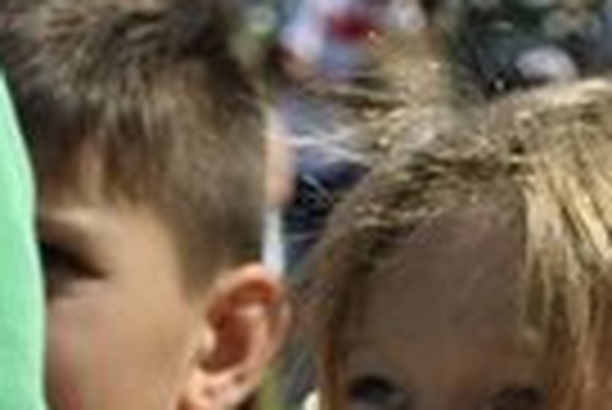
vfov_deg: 4.3
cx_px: 356
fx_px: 5361
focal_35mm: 315
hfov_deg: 6.5
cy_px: 865
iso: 125
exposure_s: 1/1000
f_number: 5.3
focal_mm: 44
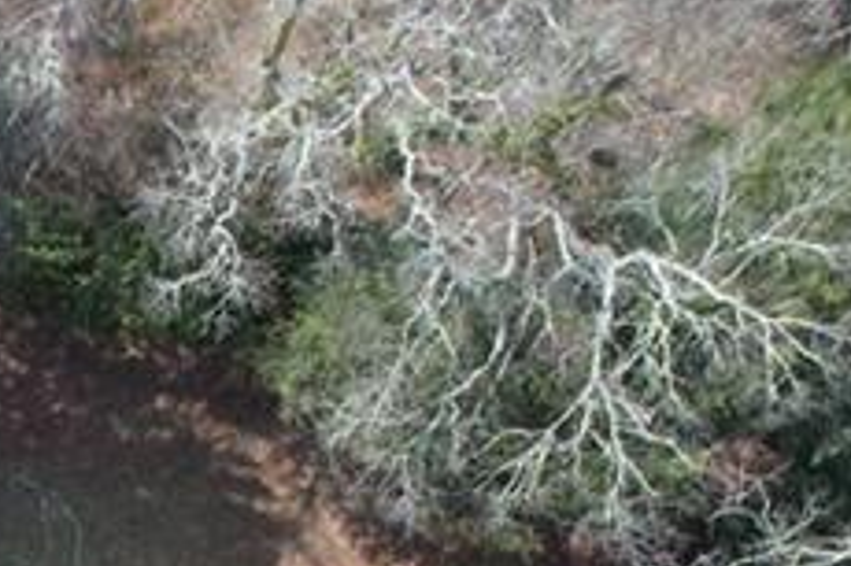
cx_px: -651
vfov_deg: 12.0
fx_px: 2315
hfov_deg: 17.3
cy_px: 1221
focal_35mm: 98
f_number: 2.8
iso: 100
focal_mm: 8.38
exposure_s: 1/640
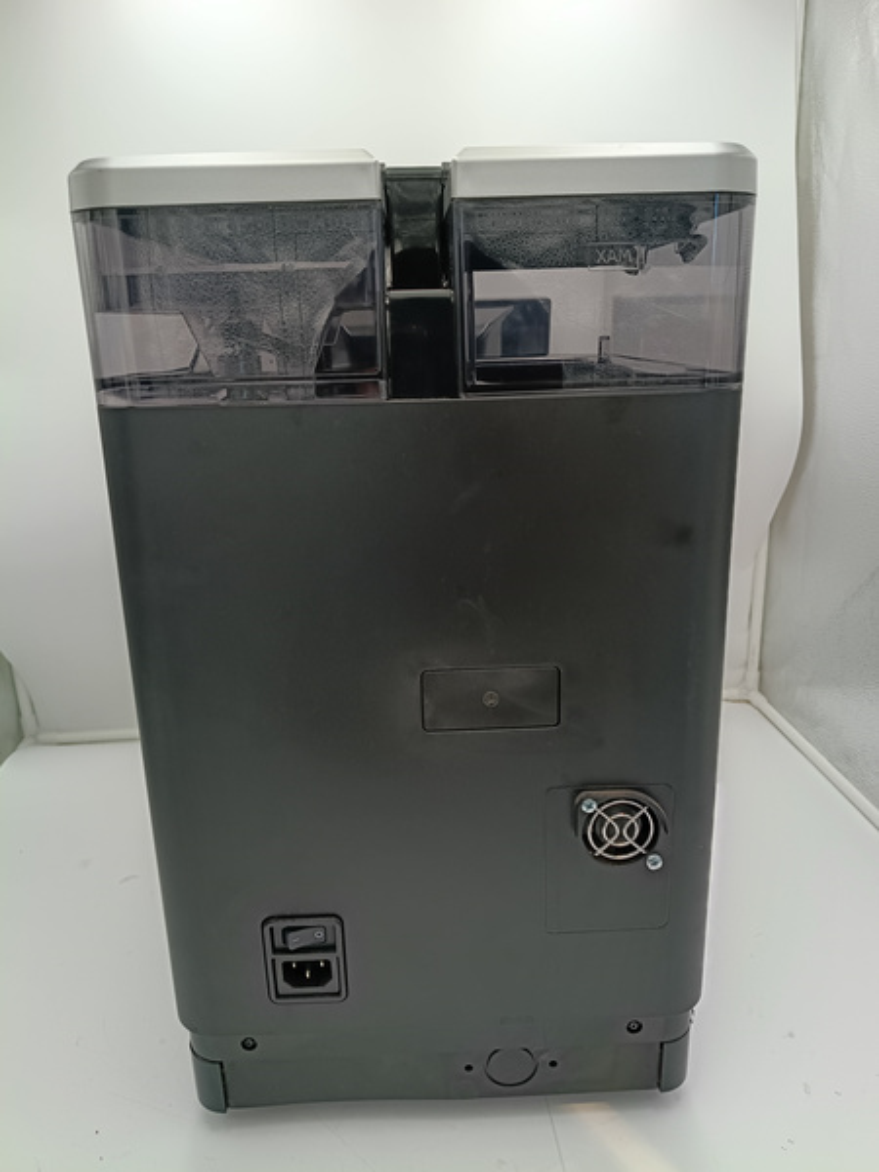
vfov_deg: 67.3
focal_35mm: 26
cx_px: 440
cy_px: 586
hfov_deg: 53.1
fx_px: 880
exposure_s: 1/100
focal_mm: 4.81
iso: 162
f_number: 1.8
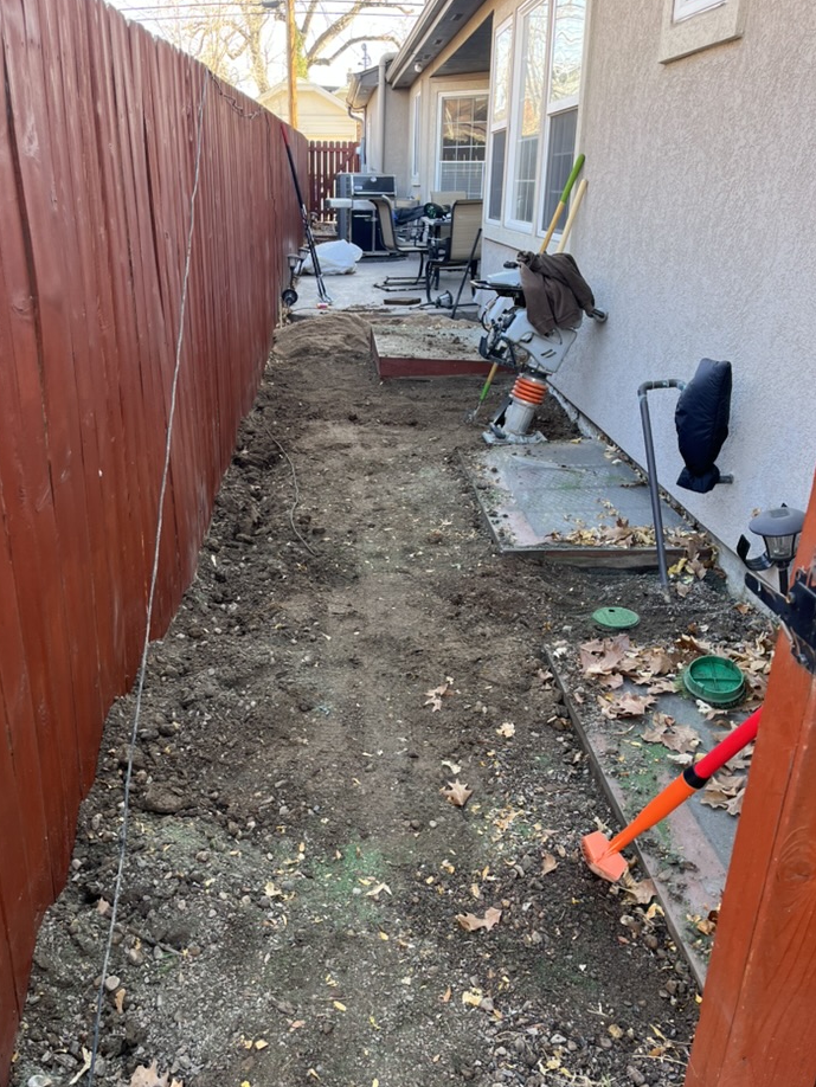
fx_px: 911
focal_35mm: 29
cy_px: 598
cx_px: 364
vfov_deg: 61.5
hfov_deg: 48.2
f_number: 1.6
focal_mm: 5.1
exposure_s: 1/121
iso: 80
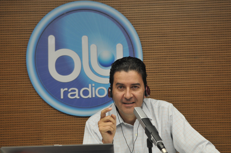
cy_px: 76
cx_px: 116
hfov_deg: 28.1
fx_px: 461
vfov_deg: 18.9
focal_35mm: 72
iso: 640
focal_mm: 48
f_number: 2.8
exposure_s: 1/160
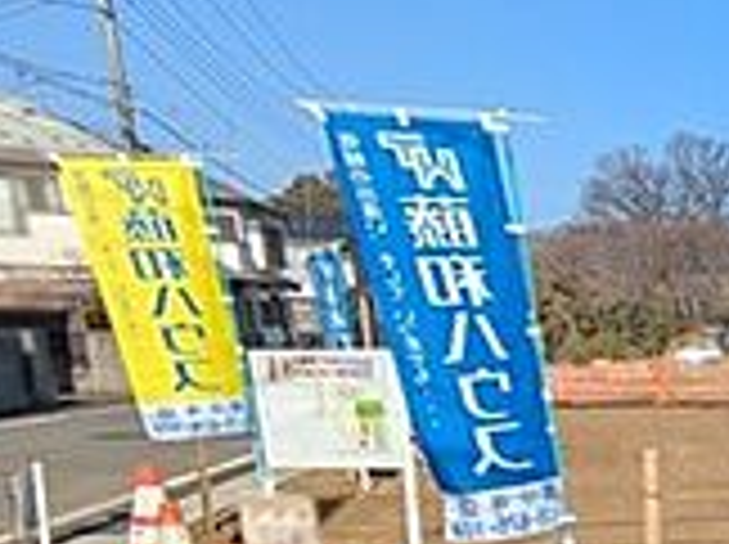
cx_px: 1314
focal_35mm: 52
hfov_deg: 22.1
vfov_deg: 26.5
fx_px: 1093
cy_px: 544
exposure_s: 1/1553
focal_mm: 1.83
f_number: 2.2
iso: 45
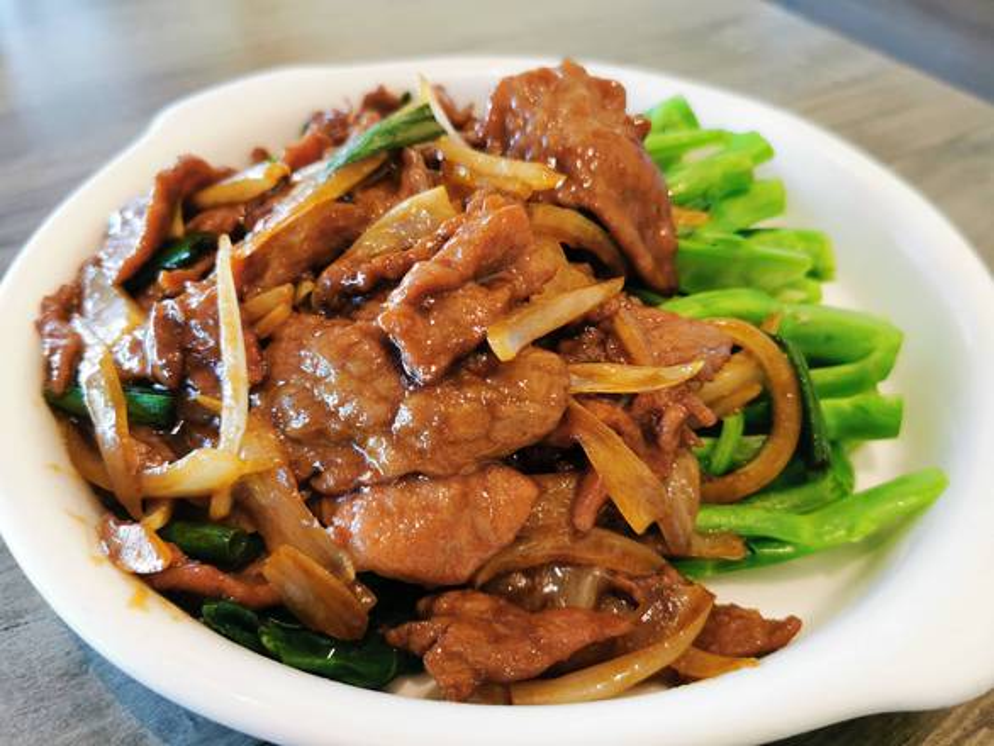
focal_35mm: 27
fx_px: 776
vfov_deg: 51.4
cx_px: 497
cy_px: 373
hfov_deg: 65.3
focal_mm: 5.56
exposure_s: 1/100
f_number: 1.6
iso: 100
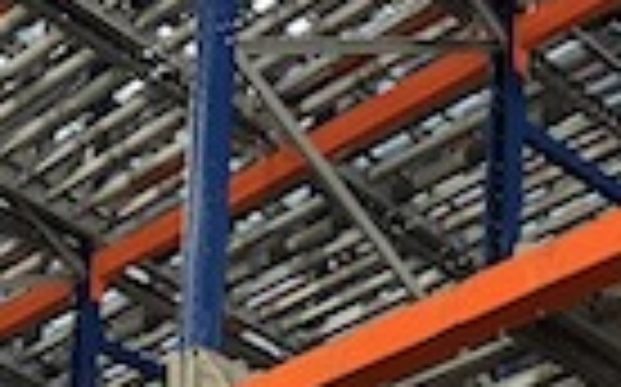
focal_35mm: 118
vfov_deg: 10.0
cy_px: 842
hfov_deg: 17.6
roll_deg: -2.4
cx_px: 212
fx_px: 1995
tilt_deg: +13.0
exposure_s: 1/25
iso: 1000
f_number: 1.78
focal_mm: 6.76
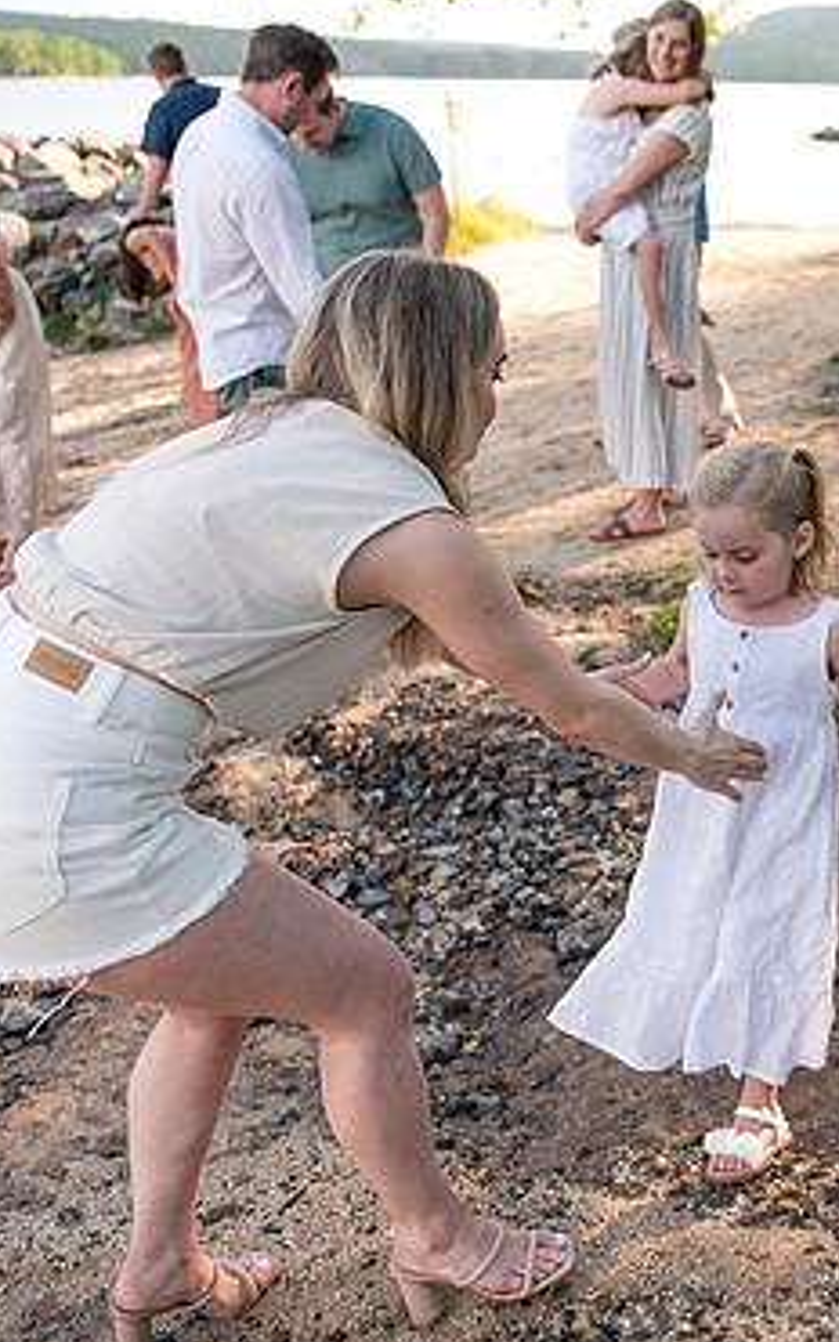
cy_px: 652
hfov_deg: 30.5
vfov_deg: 49.3
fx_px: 1463
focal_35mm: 40
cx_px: 768
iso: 500
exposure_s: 1/1000
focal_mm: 24
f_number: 3.2
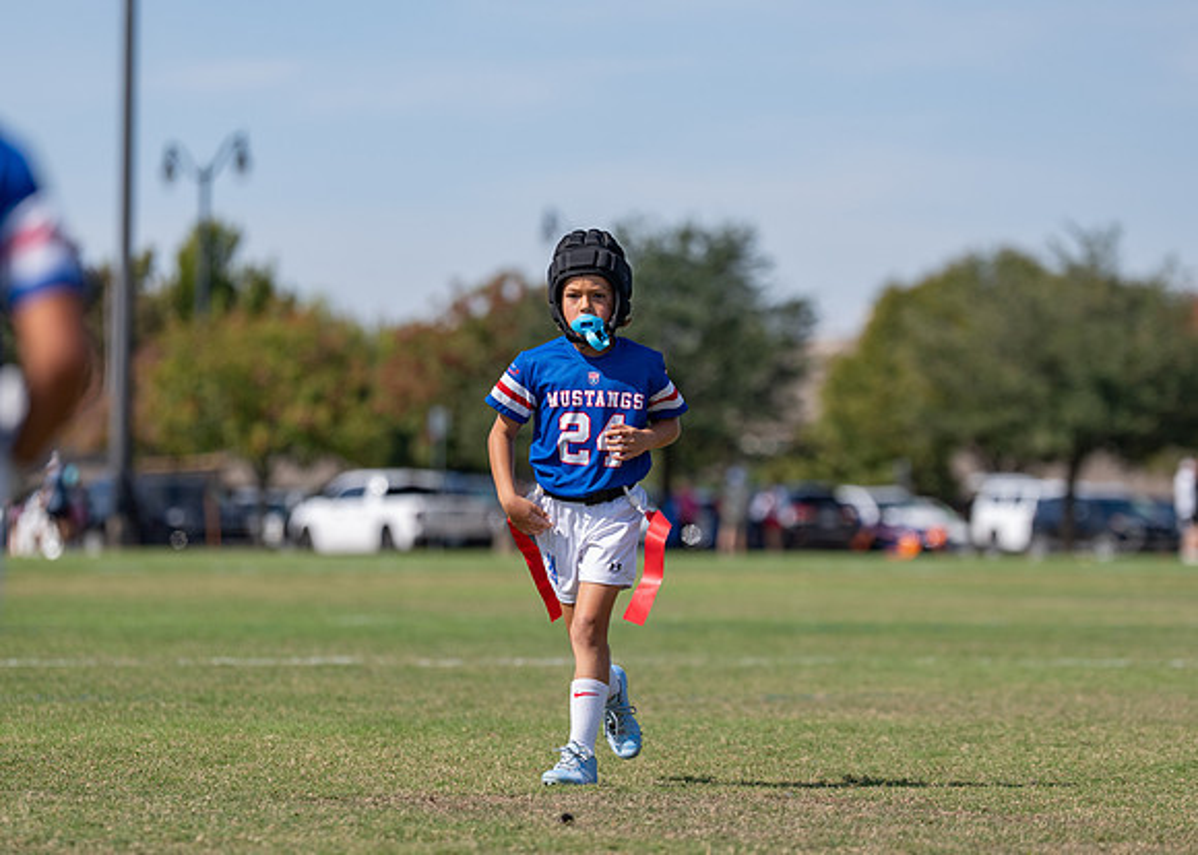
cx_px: 633
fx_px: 7322
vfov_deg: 6.7
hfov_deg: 9.4
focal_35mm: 215
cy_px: 472
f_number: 2.8
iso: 100
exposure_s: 1/1600
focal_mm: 145
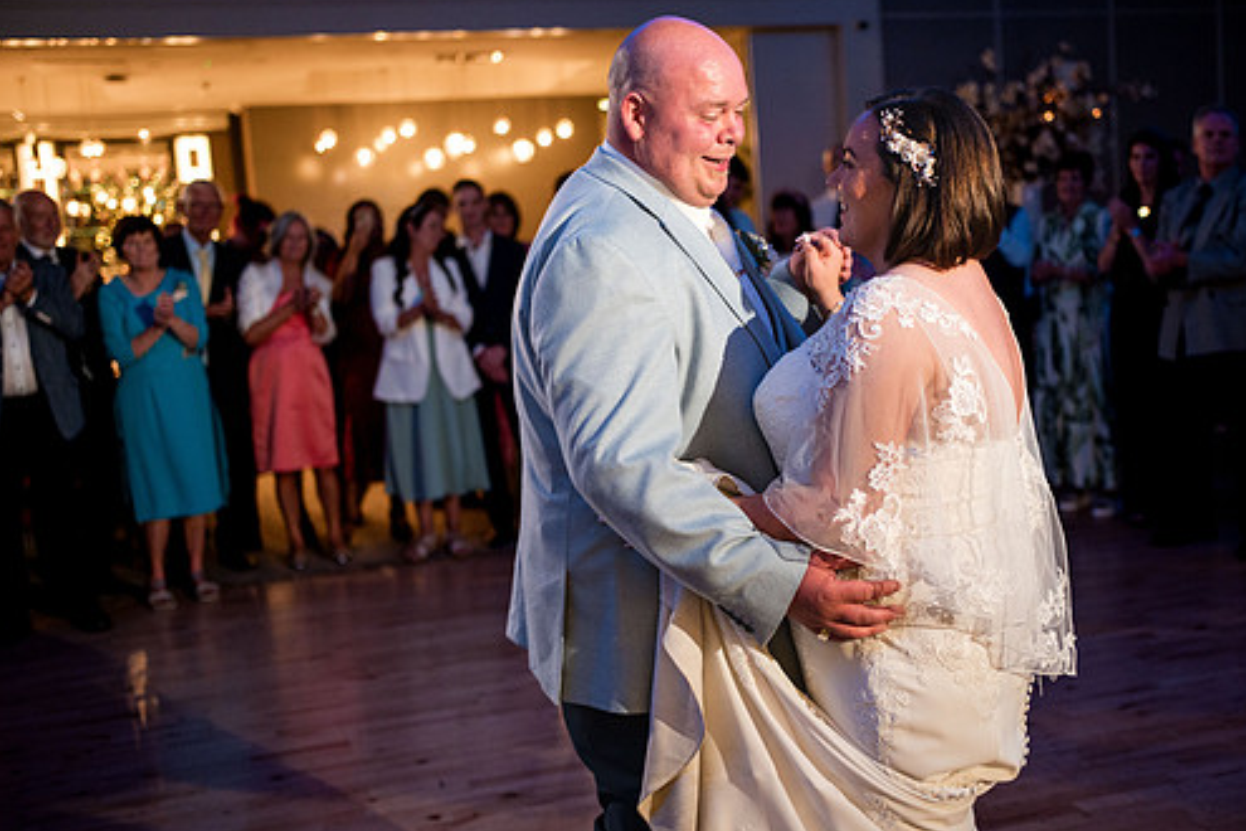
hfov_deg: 47.2
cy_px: 392
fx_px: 1419
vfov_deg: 32.6
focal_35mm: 41
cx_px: 720
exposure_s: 1/250
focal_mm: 35
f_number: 1.8
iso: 2000
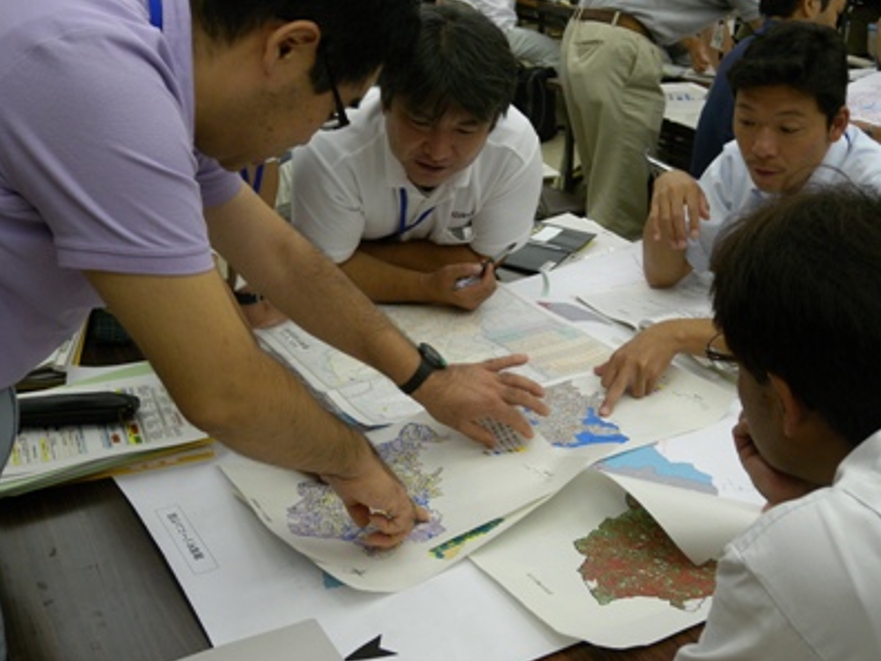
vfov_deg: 33.6
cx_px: 472
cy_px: 367
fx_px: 1094
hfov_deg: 43.8
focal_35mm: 43
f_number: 3.1
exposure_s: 1/61
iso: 156
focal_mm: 8.1
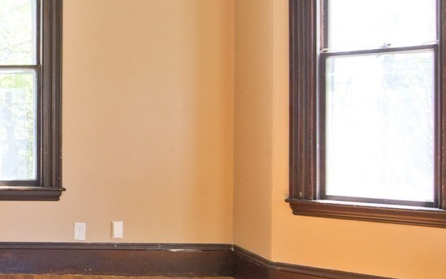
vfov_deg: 25.3
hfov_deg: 33.3
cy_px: 127
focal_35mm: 51
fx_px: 620
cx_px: -72
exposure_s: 1/250
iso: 400
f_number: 2.8
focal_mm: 14
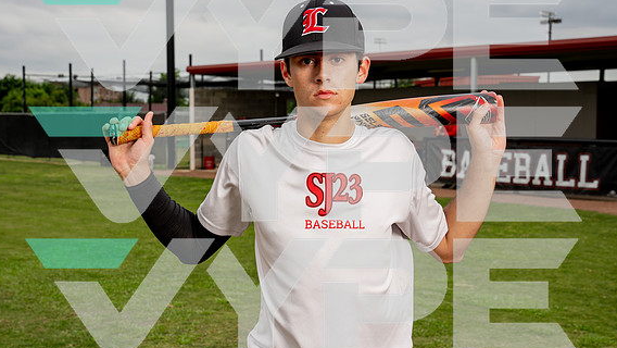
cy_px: 162
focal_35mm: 56
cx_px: 300
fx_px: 917
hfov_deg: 37.2
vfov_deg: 21.5
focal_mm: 50
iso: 50
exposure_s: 1/250
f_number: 8
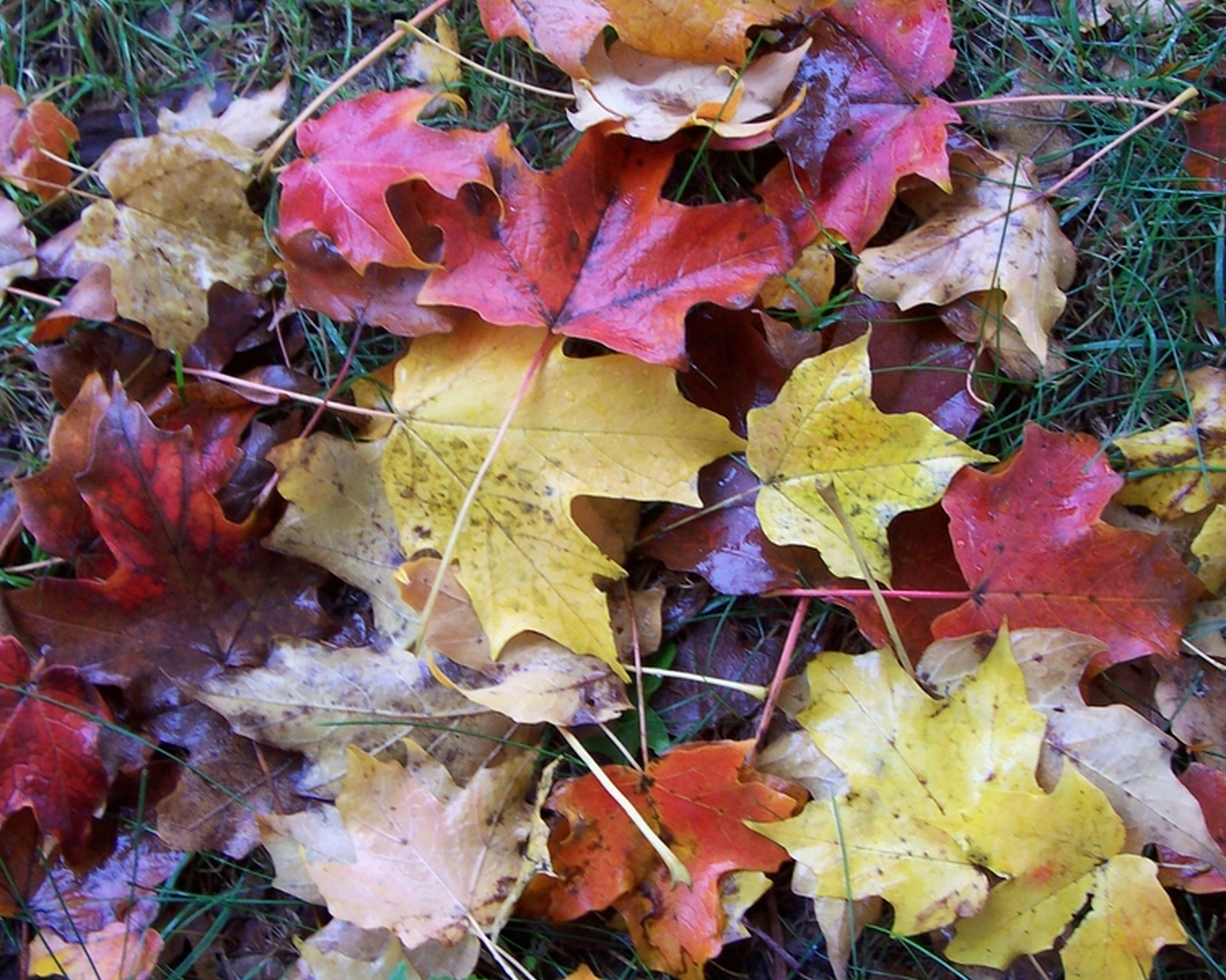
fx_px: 1415
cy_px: 485
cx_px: 597
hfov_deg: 46.8
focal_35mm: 39
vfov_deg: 38.2
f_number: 2.8
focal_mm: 5.6
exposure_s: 1/30
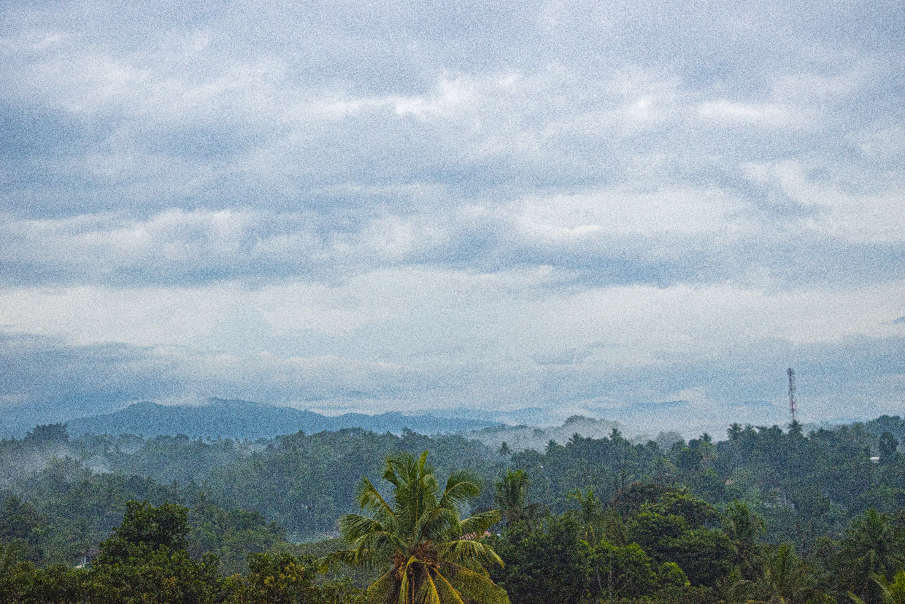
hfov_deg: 38.9
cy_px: 302
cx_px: 452
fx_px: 1282
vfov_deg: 26.5
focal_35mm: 51
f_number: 5.6
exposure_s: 1/50
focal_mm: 34
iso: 400
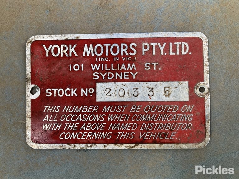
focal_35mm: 29
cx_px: 120
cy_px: 90
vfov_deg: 48.2
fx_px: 200
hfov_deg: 61.7
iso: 25
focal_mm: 3
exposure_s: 1/122
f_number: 1.8
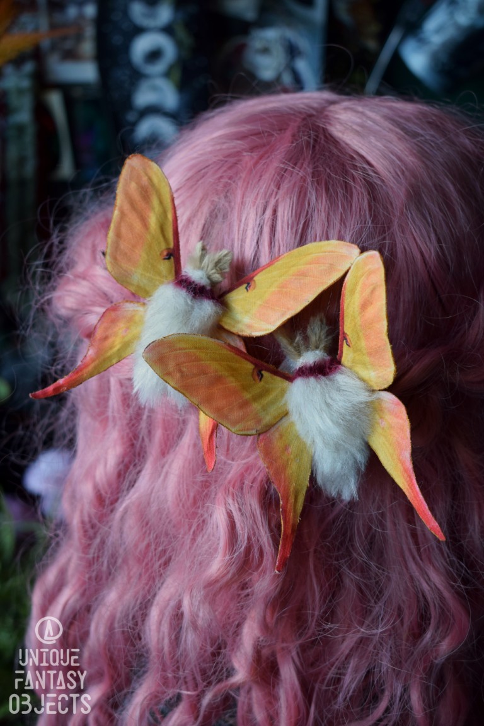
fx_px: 1270
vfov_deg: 31.9
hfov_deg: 21.6
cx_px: 242
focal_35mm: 63
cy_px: 363
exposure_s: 1/60
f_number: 5
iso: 640
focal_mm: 42
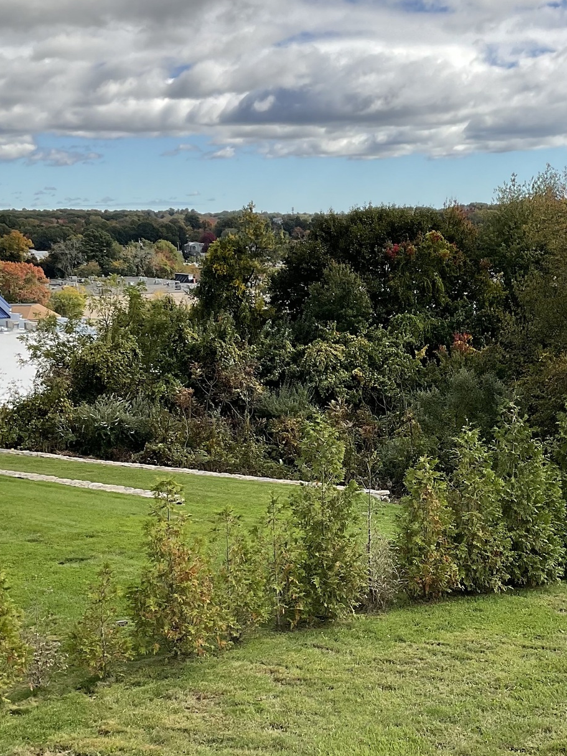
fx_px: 1201
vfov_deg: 34.7
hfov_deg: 26.3
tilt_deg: -11.8
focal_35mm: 55
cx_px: 396
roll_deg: +0.3
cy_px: 474
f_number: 1.8
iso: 16
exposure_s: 1/1490
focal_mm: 3
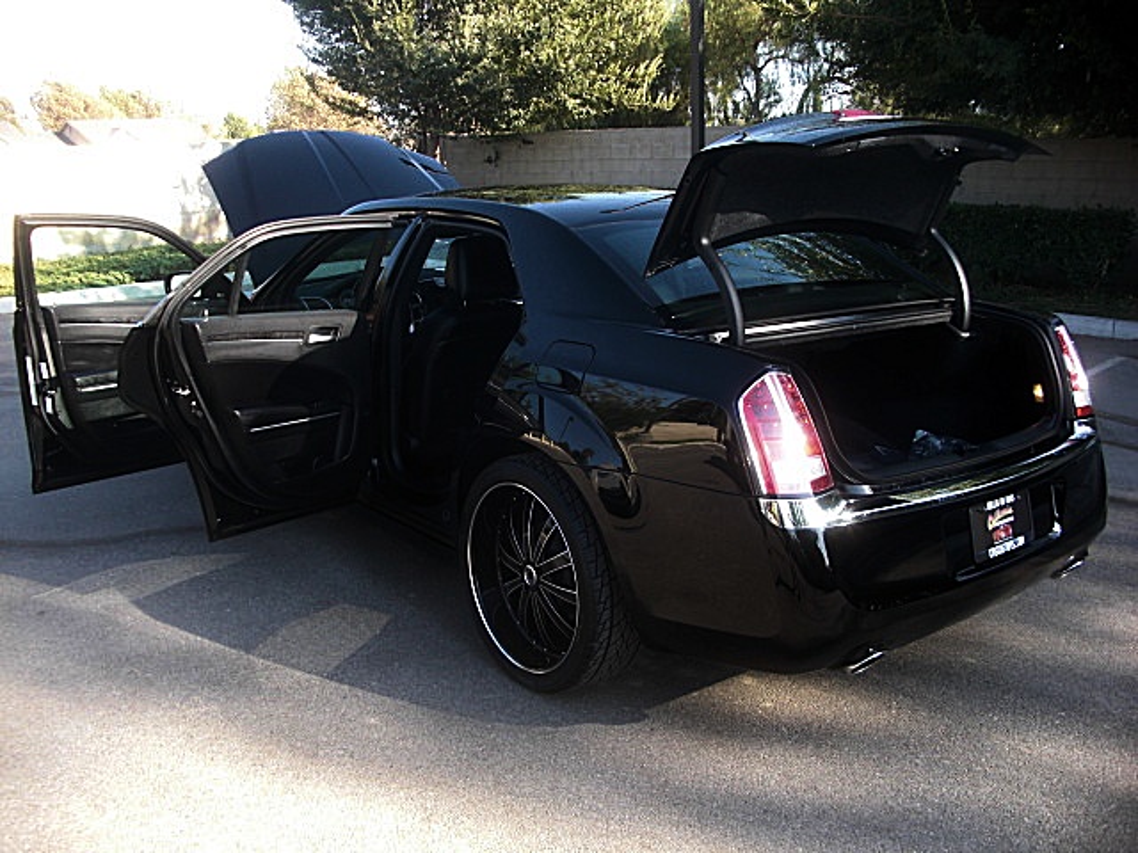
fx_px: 1183
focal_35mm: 36
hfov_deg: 51.4
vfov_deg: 39.7
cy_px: 426
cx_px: 569
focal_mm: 6.3
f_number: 2.8
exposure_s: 1/100
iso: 50
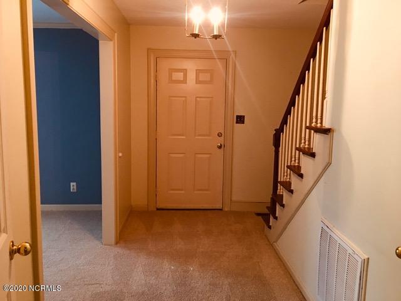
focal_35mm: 29
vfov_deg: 48.2
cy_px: 150
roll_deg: -0.3
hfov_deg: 61.7
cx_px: 200
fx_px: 336
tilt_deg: -7.6
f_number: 2.2
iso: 100
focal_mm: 4.15
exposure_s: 1/15
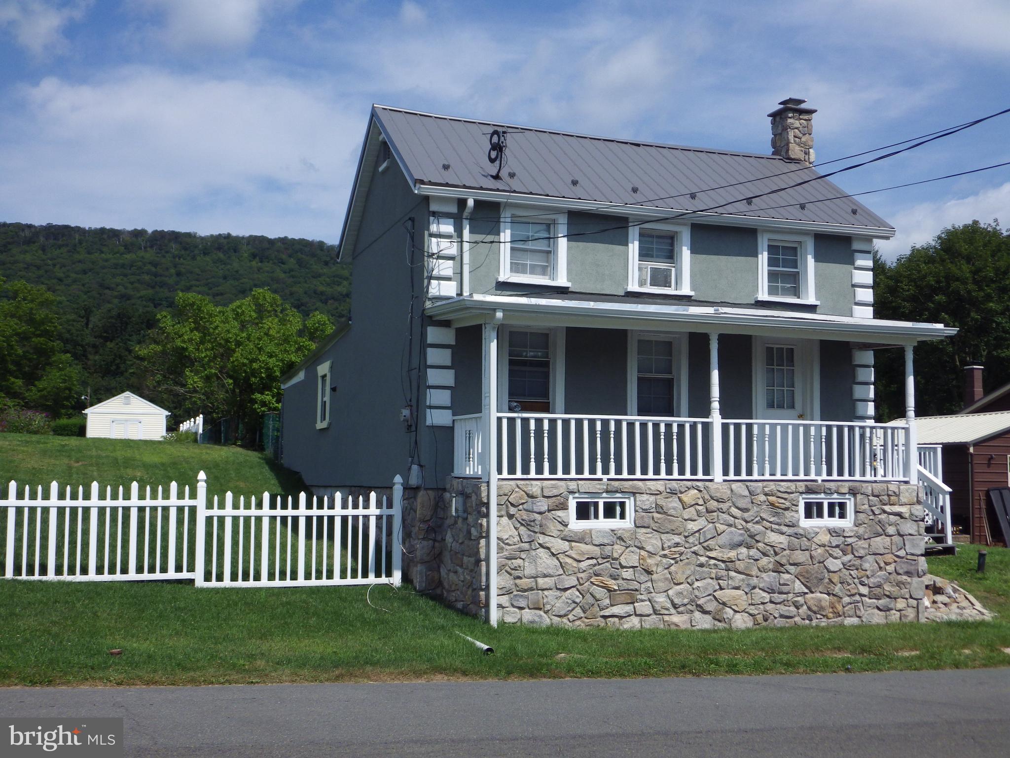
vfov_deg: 35.1
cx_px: 505
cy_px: 379
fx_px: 1196
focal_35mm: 41
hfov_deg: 45.8
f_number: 3.6
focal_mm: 7.4
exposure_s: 1/1250
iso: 100
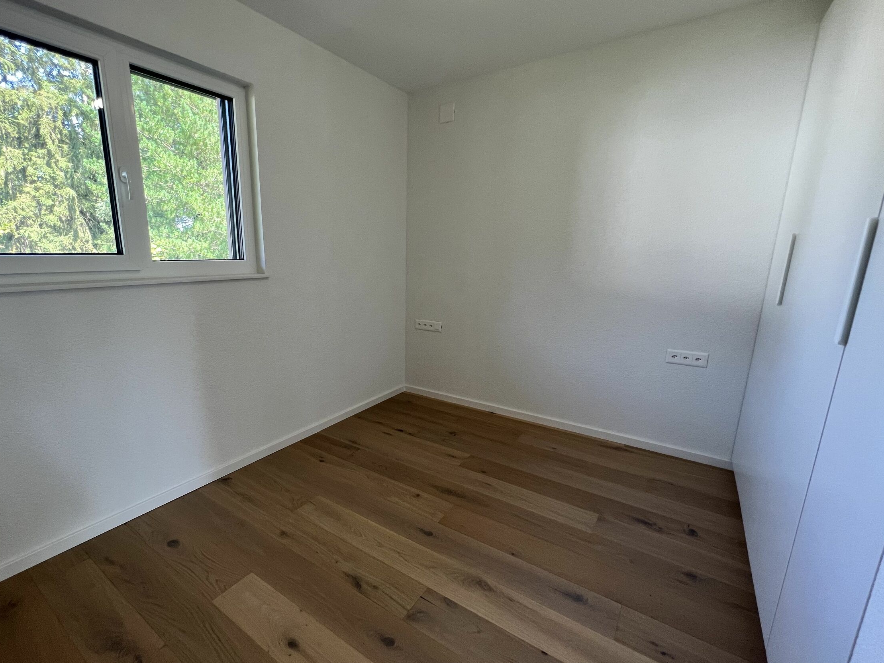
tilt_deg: -13.1
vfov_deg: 81.7
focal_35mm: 15
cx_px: 396
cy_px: 343
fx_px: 383
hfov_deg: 97.8
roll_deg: -0.9
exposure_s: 1/100
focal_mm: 1.57
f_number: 1.8
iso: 100
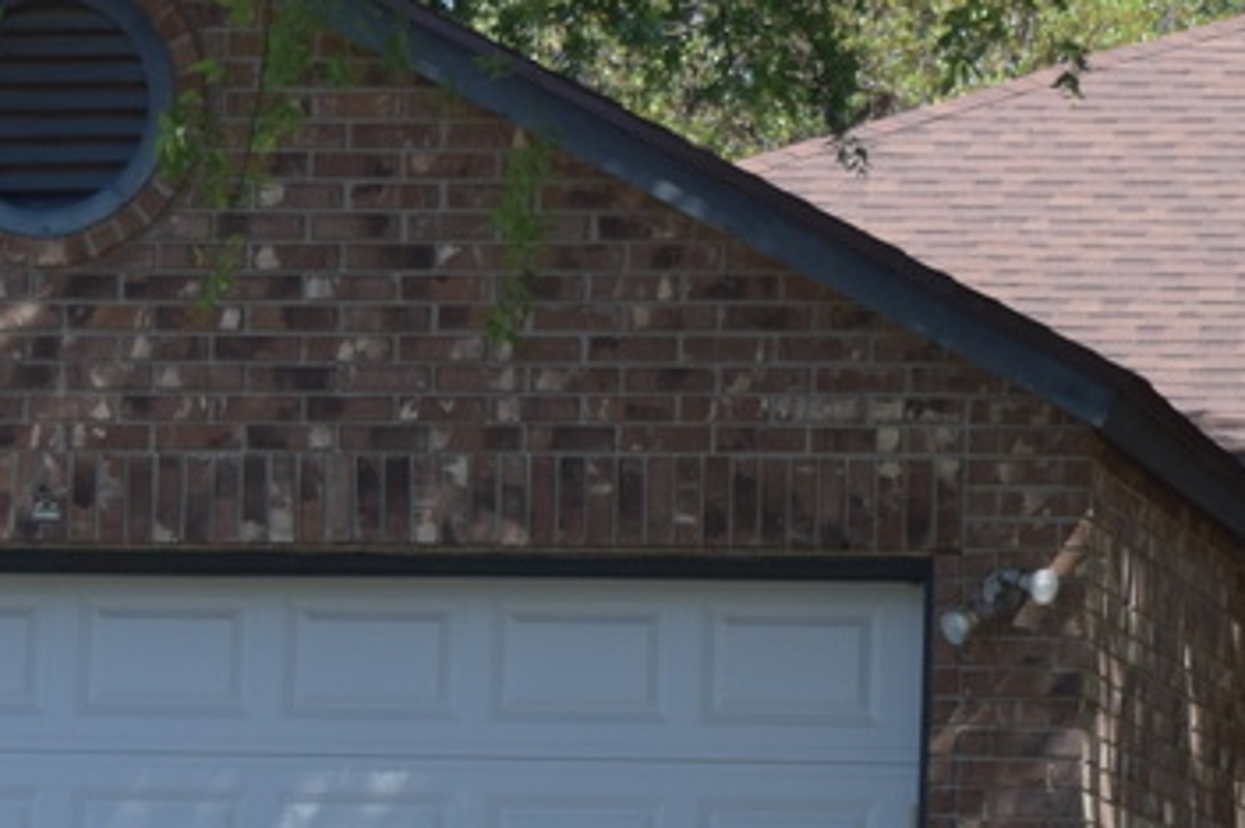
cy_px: 892
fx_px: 7404
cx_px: 1181
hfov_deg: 9.6
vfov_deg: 6.4
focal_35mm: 214
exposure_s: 1/800
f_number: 4.2
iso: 200
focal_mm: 31
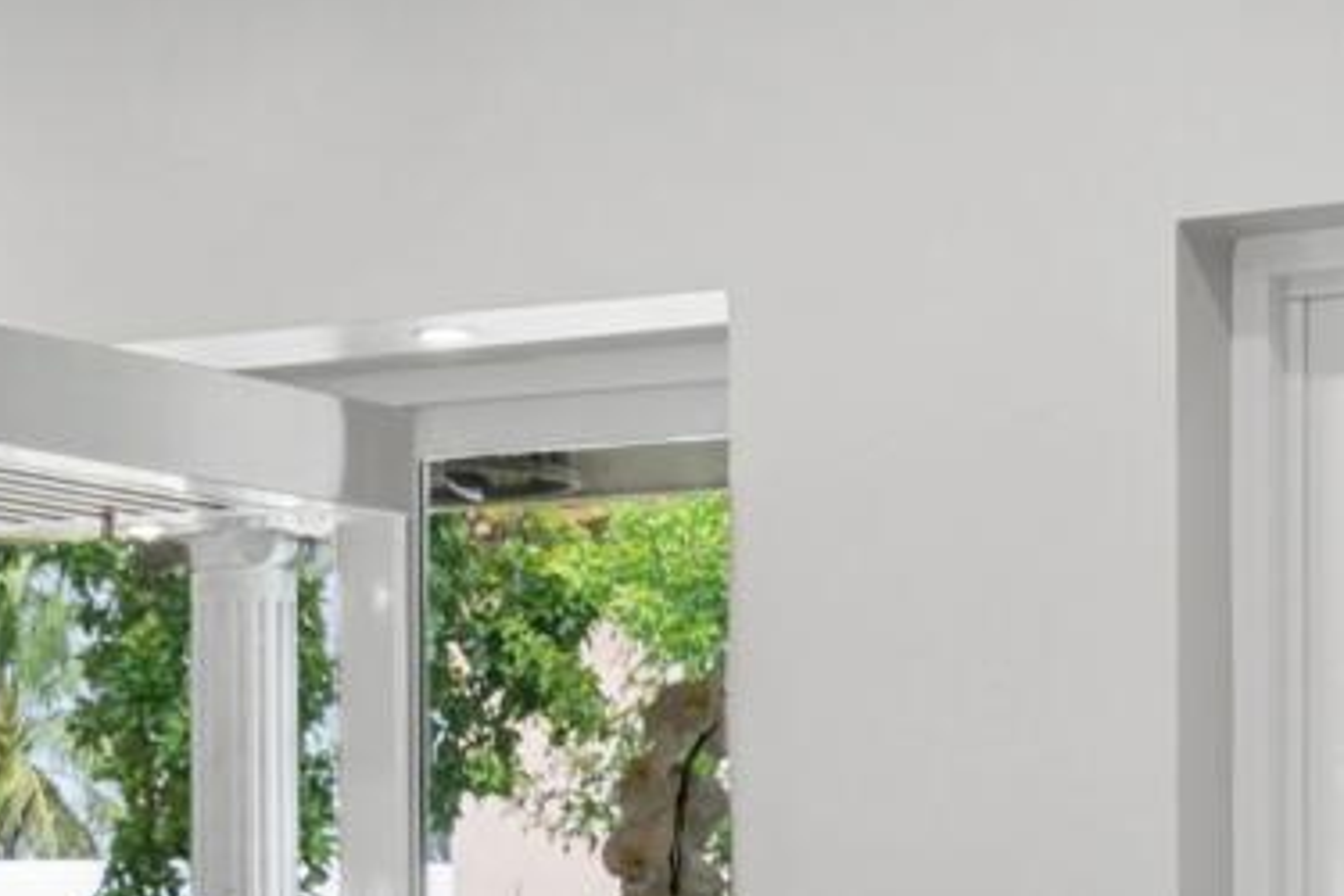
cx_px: -7
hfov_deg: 15.7
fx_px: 4778
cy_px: 1082
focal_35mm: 128
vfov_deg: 10.5
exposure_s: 1/15
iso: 250
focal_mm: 16
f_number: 8
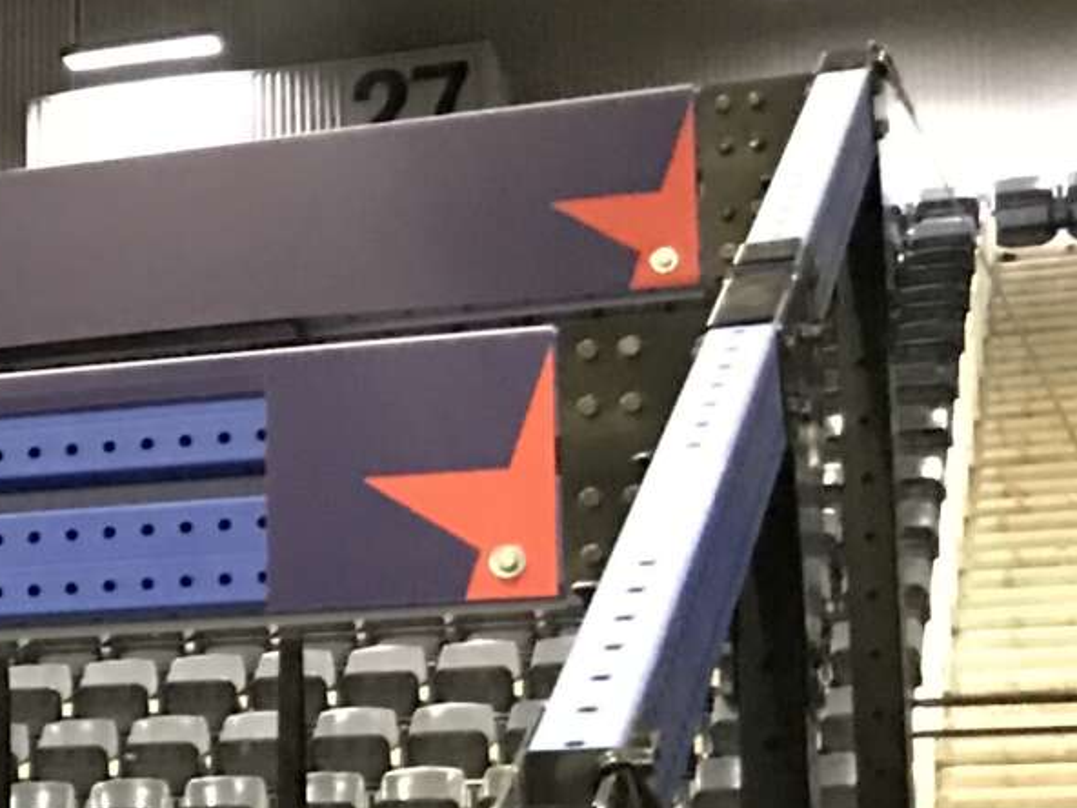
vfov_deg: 12.1
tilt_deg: +10.8
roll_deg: -3.0
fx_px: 3765
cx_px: -1221
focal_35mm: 121
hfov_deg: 13.4
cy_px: 770
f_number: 1.8
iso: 80
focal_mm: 3.99
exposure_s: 1/4
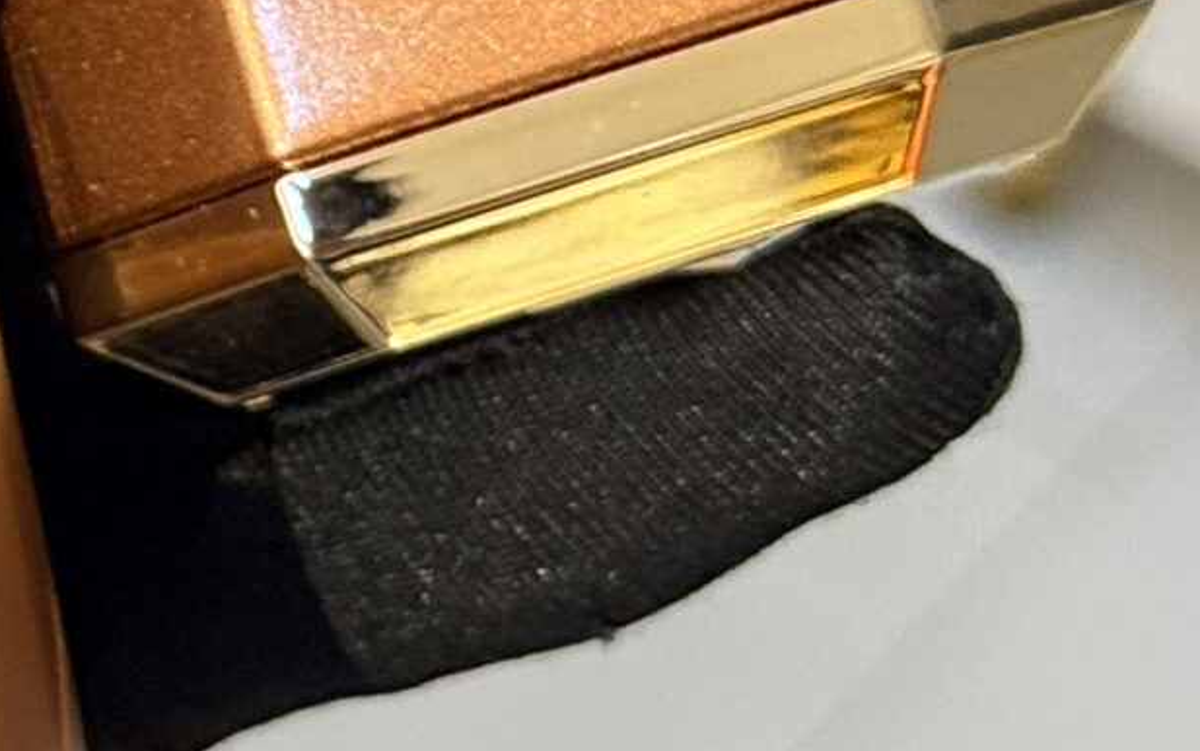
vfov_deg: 6.1
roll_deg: -10.5
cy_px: -459
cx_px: -323
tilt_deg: -34.9
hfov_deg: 9.8
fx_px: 6902
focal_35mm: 211
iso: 200
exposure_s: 1/33
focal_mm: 6.76
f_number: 1.78
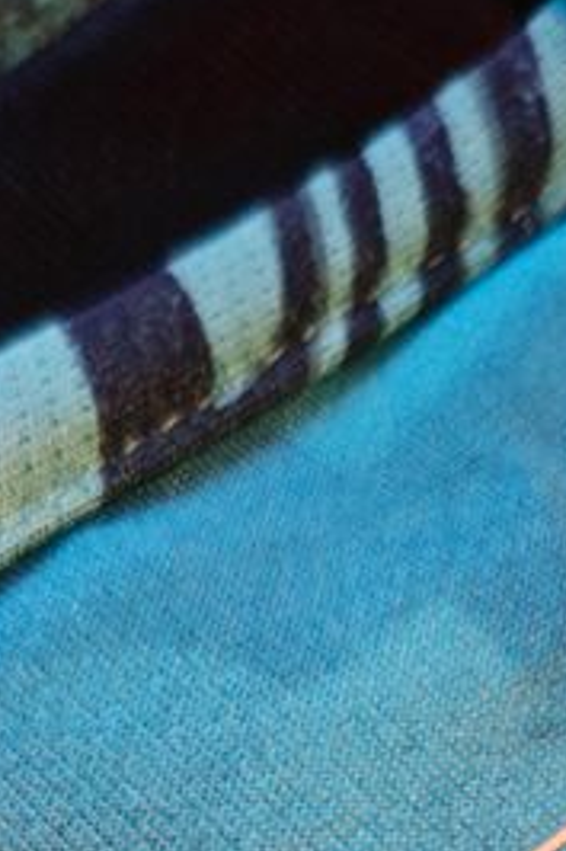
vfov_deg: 23.0
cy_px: 1264
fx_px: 1700
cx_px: 262
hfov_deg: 18.9
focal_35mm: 72
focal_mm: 6.06
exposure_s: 1/33
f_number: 1.6
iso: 1000
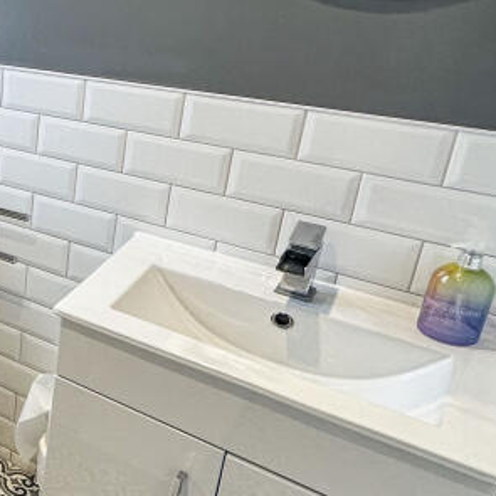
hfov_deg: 28.2
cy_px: 160
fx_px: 697
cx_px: -222
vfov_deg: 38.7
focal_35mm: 43
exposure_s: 1/100
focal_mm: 2.22
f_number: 2.2
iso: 100
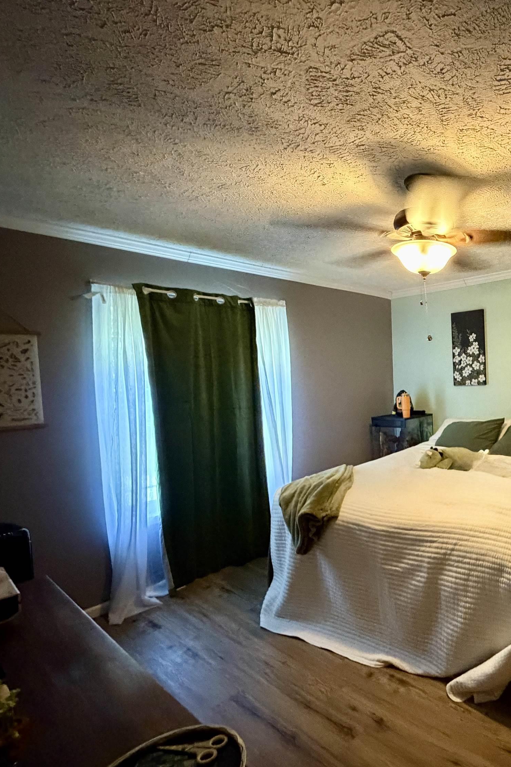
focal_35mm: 20
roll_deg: +2.7
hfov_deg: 53.8
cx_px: 463
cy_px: 394
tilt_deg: -2.1
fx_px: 426
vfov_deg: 84.0
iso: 1000
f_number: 2.2
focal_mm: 2.22
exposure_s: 1/40
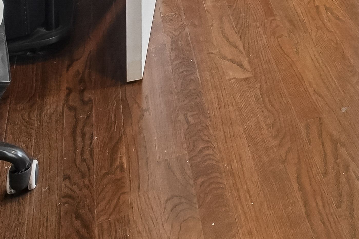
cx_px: 533
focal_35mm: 70
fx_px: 698
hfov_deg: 23.4
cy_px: -234
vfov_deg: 15.6
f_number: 7.1
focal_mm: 14
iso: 1250
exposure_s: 1/60
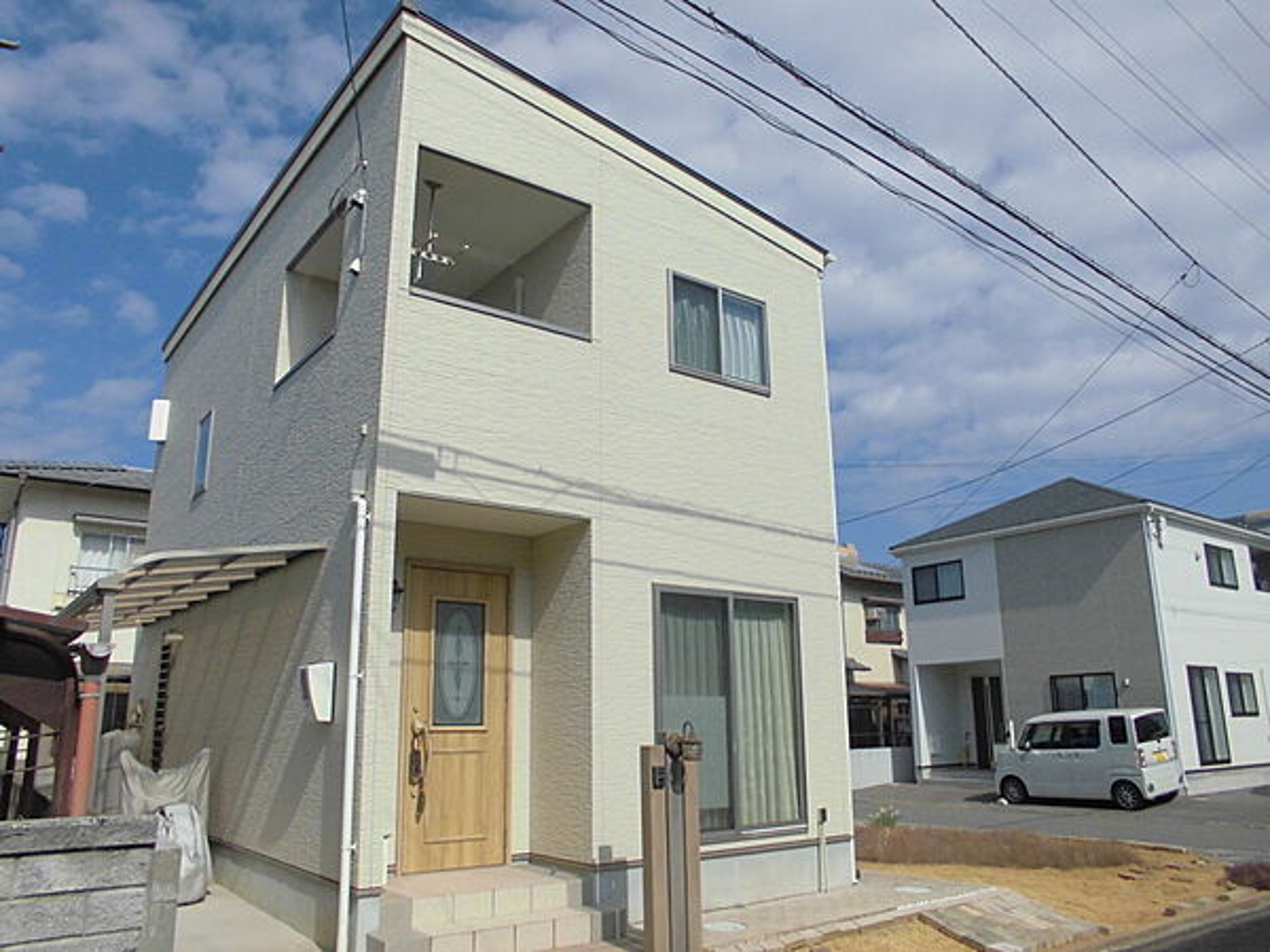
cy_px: 476
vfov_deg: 53.1
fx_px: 954
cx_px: 635
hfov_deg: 67.3
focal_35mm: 26
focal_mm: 4.6
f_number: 11.3
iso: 100
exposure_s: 1/160
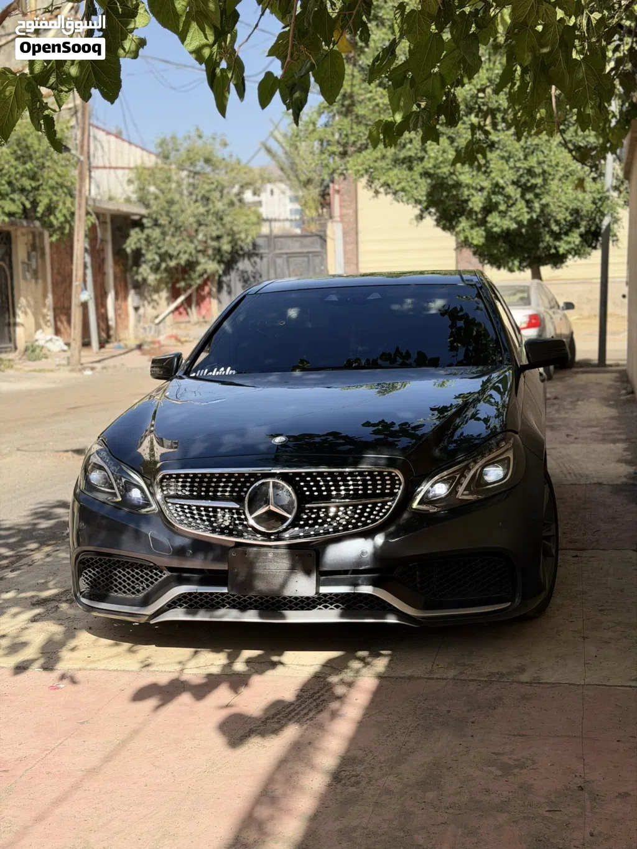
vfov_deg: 39.7
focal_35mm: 48
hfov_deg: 30.3
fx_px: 1178
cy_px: 424
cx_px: 318
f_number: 1.78
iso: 64
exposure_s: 1/2415
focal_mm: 6.76
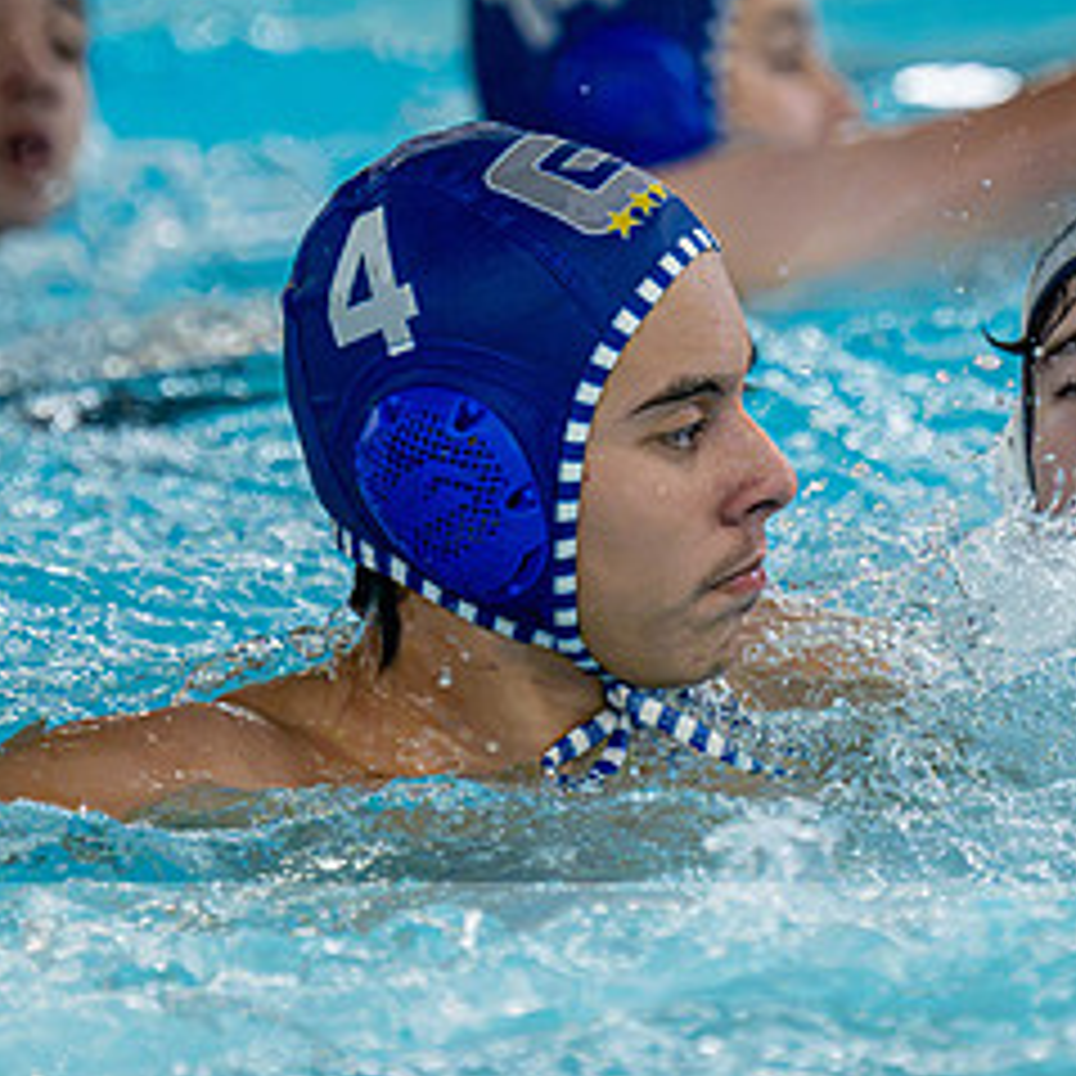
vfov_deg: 2.8
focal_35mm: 615
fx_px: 21628
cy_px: 346
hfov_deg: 2.8
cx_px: 864
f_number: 4
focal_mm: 220
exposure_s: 1/1000
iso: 10000
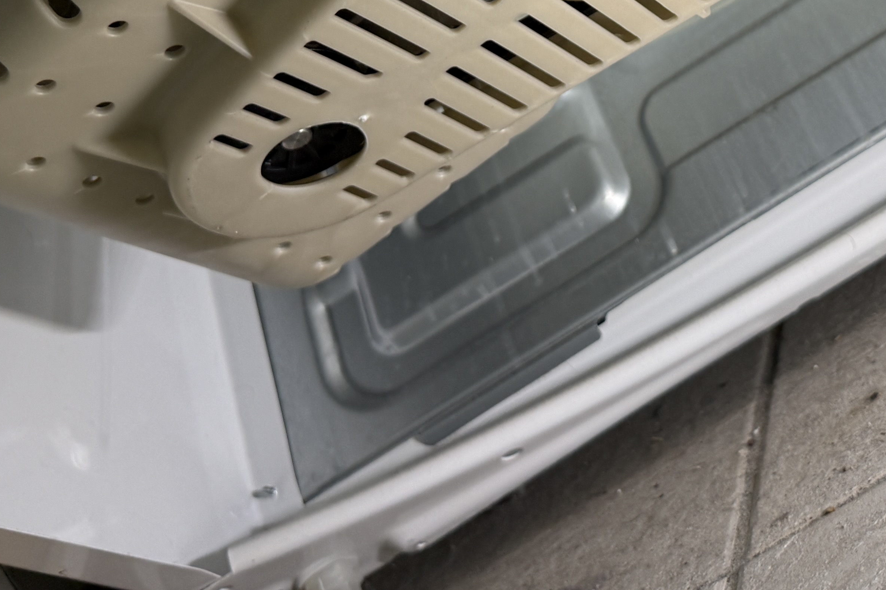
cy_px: -127
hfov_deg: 32.9
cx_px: 642
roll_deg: +32.6
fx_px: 1477
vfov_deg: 21.0
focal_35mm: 60
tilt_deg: +8.5
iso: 100
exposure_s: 1/151
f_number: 1.78
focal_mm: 6.76
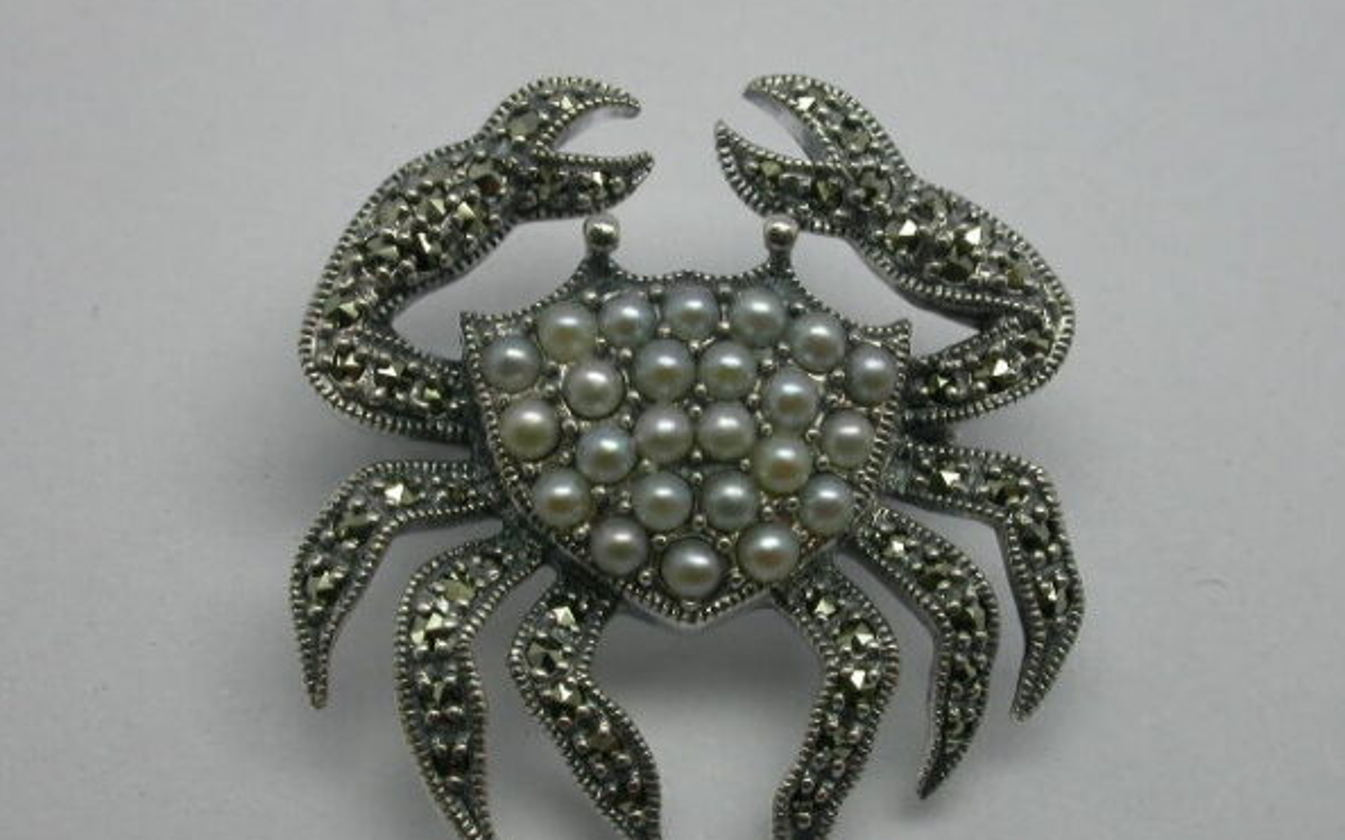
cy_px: 475
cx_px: 672
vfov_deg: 14.4
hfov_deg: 22.8
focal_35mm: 91
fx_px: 3335
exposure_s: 1/23
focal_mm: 17.7
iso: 100
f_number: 9.3
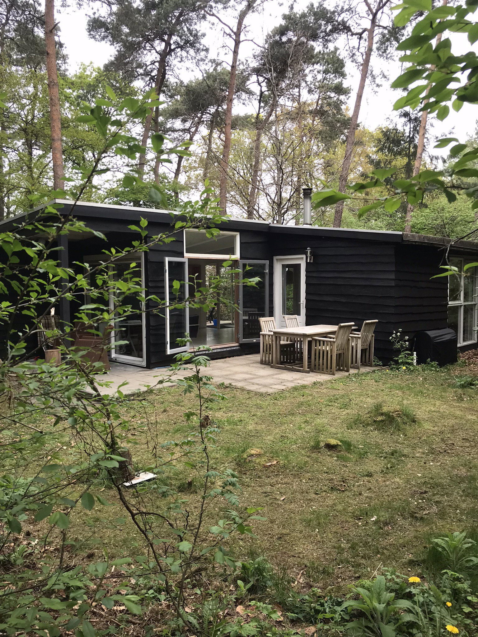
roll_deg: +0.1
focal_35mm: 28
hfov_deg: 49.7
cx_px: 239
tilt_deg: -2.2
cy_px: 318
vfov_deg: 63.4
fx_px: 516
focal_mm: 3.99
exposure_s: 1/399
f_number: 1.8
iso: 20
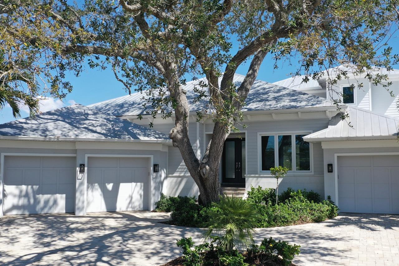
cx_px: 219
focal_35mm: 35
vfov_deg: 37.8
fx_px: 388
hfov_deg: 54.3
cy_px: 134
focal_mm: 10.26
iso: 100
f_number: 5.6
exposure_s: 1/320
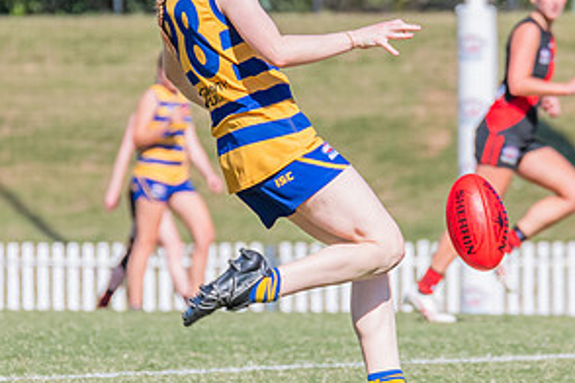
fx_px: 17696
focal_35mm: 1108
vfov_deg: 1.2
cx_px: 338
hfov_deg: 1.9
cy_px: 85
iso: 800
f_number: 11
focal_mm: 380
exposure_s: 1/1250
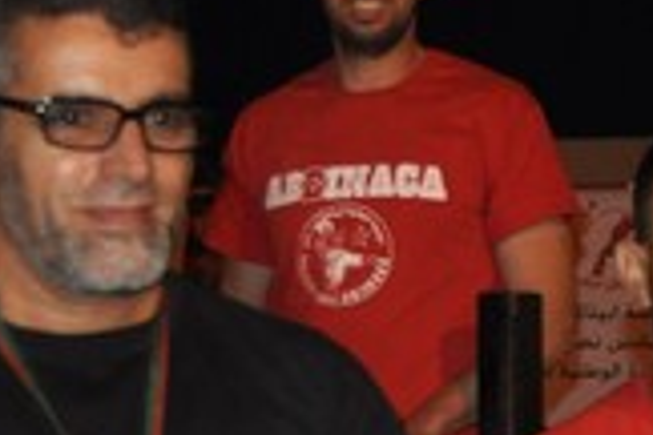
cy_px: 469
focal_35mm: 154
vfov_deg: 8.8
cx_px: 943
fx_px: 2793
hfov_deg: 12.7
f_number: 4
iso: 800
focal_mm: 26
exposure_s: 1/60
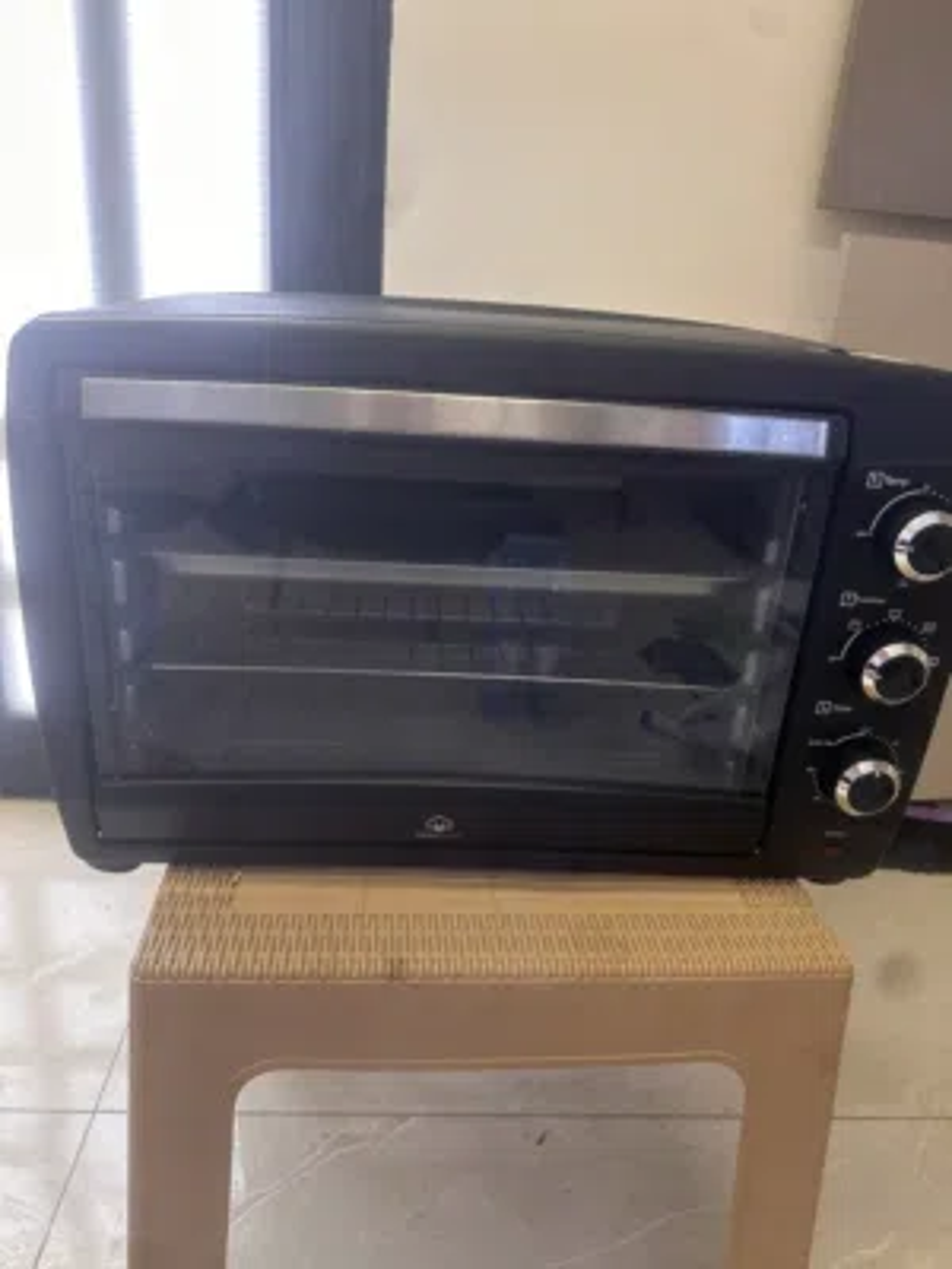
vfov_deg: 71.6
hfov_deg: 56.8
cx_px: 476
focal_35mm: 24
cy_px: 634
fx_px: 880
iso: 250
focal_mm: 6.86
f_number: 1.78
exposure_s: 1/50
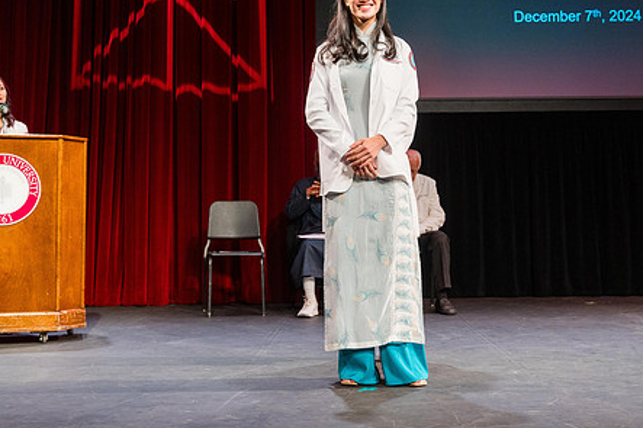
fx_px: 928
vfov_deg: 25.9
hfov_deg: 38.2
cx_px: 357
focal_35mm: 52
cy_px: 157
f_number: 3.5
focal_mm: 39.7
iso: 1250
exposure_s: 1/320
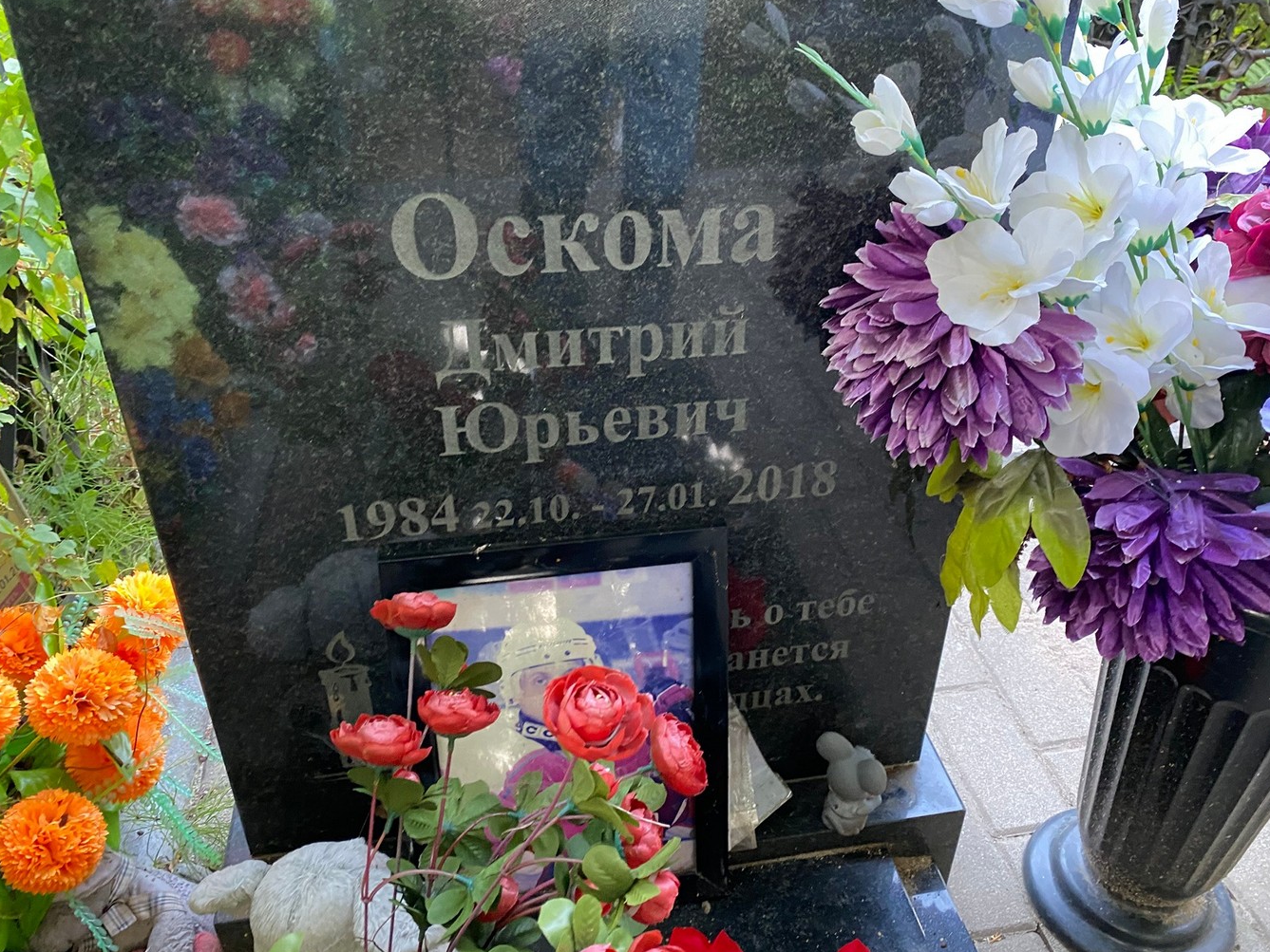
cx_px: 658
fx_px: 1027
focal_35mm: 28
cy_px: 449
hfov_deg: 63.4
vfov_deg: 49.7
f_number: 1.8
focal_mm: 4.25
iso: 250
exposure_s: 1/60
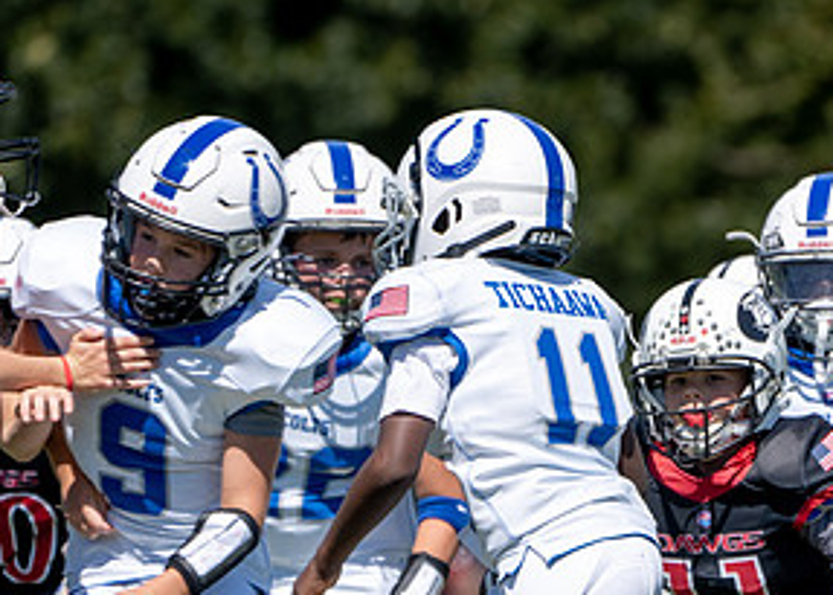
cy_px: 563
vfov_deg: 1.4
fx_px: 24202
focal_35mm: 1023
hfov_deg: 2.0
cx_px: 626
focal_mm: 400
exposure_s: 1/1250
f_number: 5.6
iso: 200
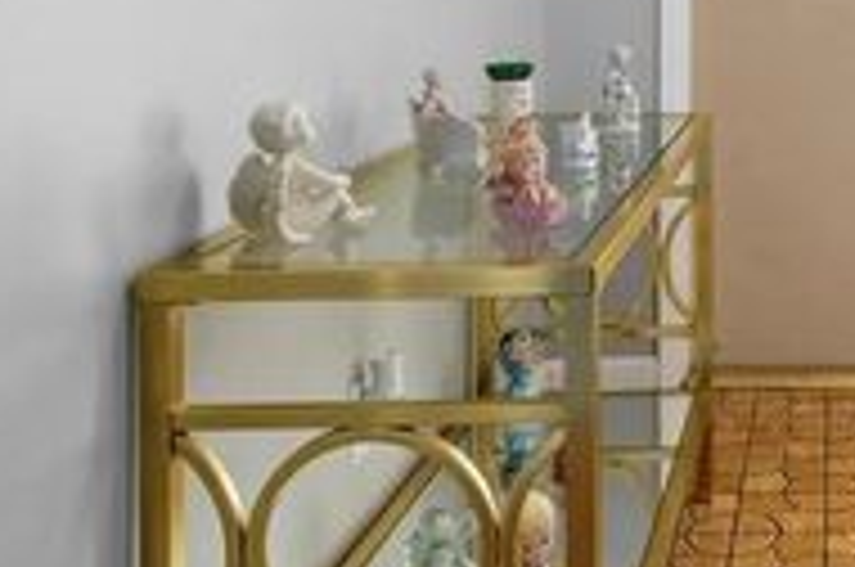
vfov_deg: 23.5
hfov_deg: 33.5
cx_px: 873
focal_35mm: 54
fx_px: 1280
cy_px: -45
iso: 100
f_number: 8
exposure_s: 1/2.5
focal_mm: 16
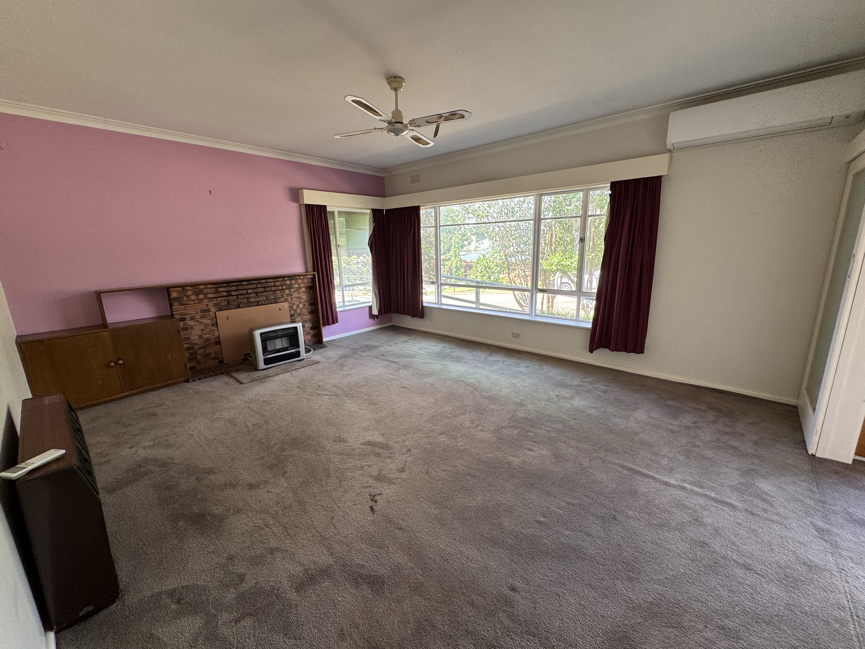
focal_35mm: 14
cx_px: 432
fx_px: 350
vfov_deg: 85.7
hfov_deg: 102.1
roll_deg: +1.2
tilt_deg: -12.3
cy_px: 324
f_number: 2.2
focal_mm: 2.22
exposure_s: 1/99
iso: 80
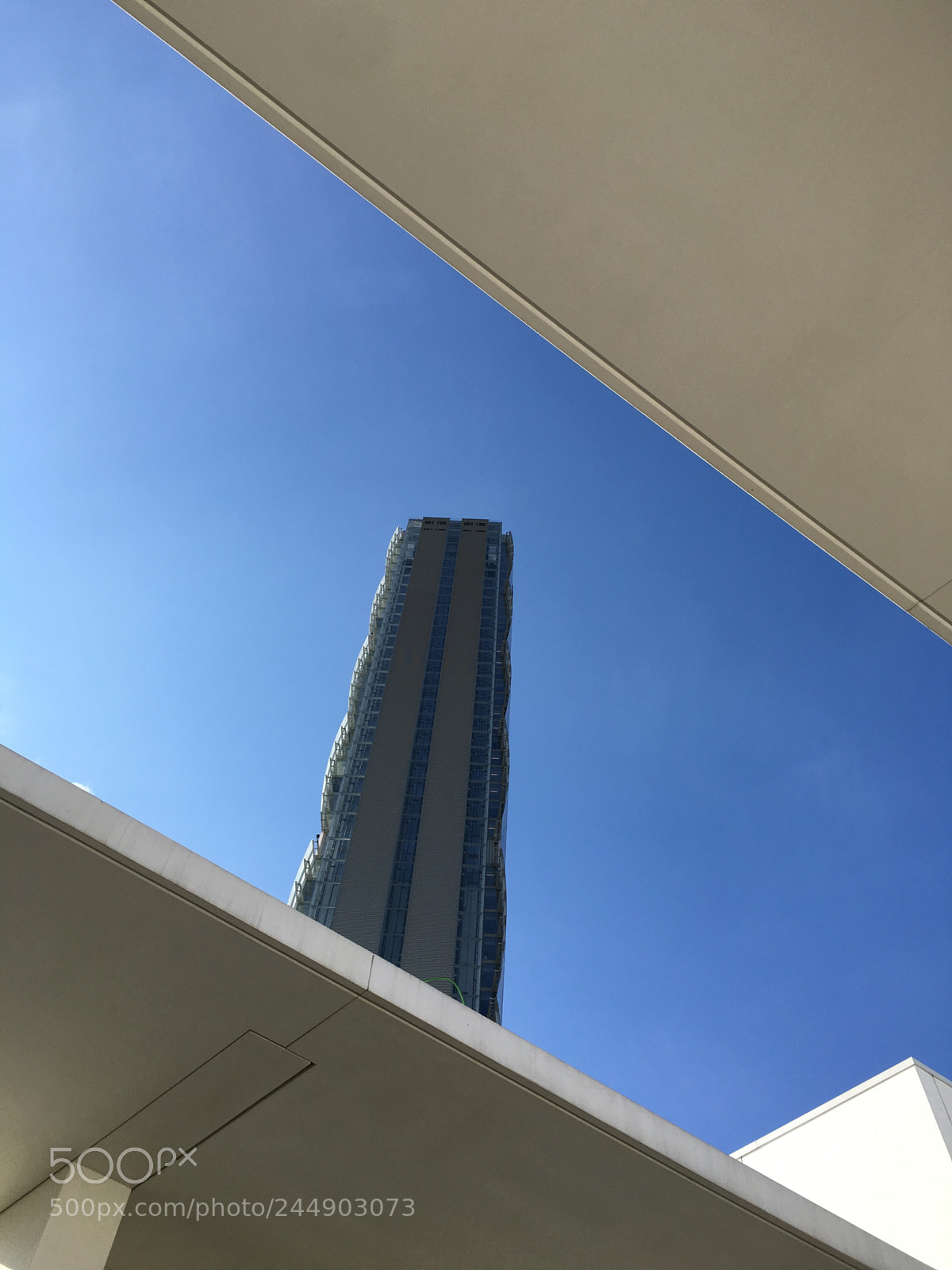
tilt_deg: +58.1
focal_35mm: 29
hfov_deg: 48.2
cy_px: 635
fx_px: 1063
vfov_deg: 61.7
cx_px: 476
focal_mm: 4.15
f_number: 2.2
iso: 25
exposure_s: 1/1374
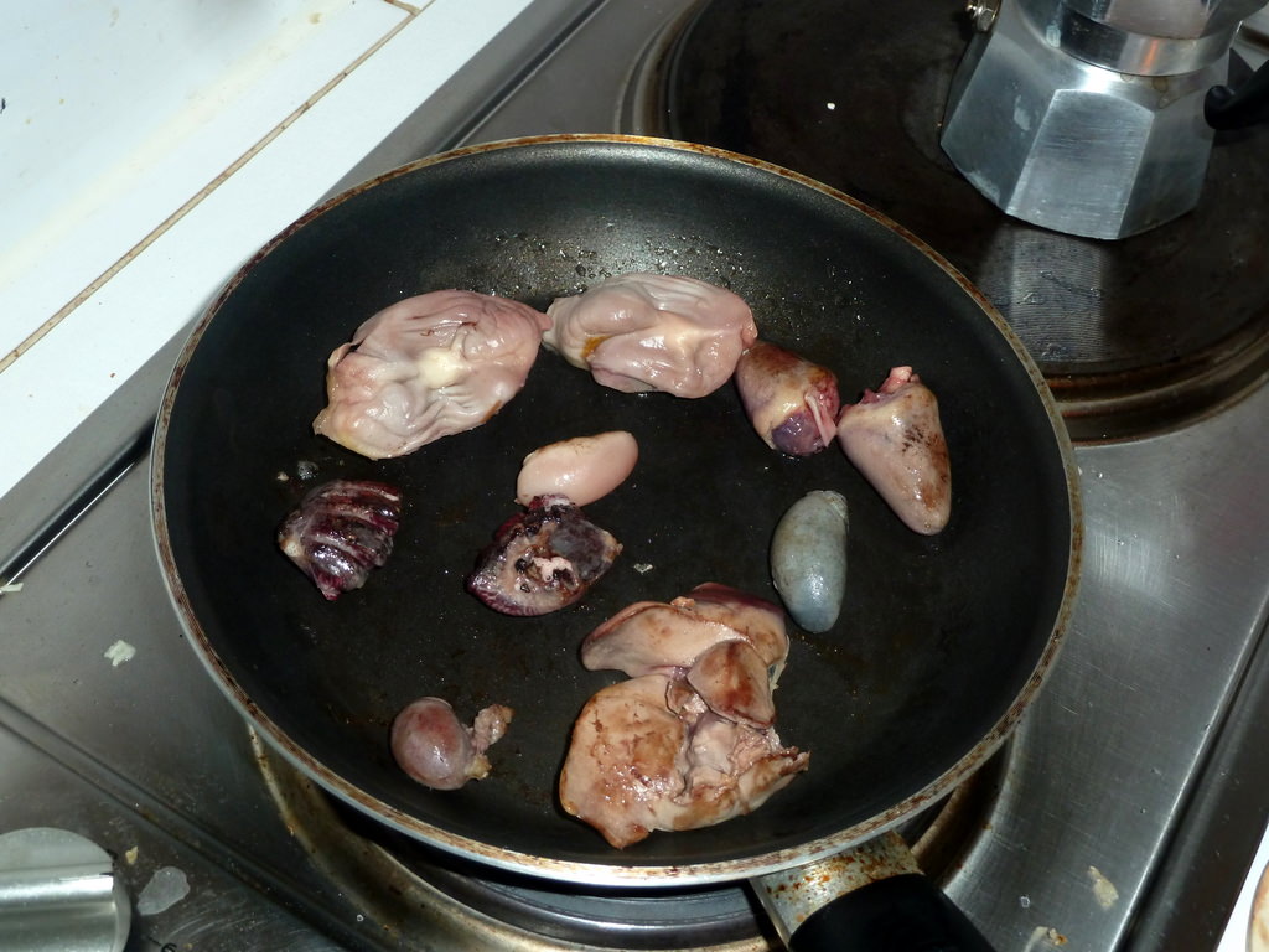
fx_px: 1760
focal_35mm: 48
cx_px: 634
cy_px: 476
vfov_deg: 30.3
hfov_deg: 39.7
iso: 160
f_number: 3.8
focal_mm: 7.9
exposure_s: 1/30
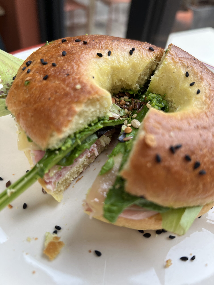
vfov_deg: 67.3
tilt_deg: -47.0
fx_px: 214
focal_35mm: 26
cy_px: 142
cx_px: 107
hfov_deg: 53.1
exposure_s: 1/188
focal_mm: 5.7
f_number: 1.5
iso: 40
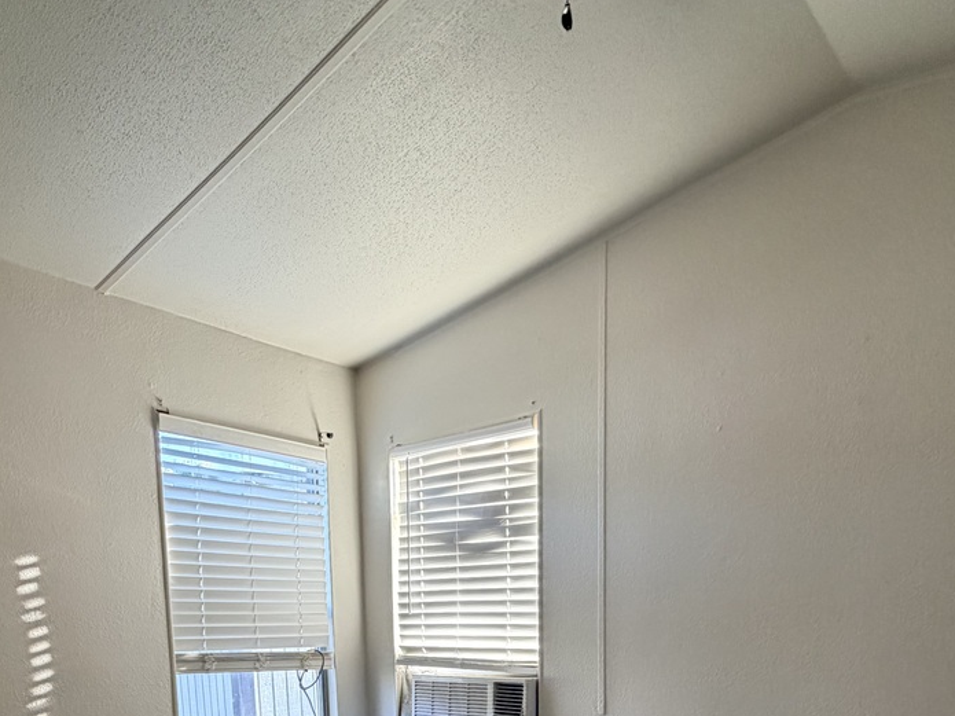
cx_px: 459
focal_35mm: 29
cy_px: 730
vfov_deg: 41.4
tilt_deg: -7.0
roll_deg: +0.7
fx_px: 800
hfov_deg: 61.6
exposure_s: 1/120
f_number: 2.2
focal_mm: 2.22
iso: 200
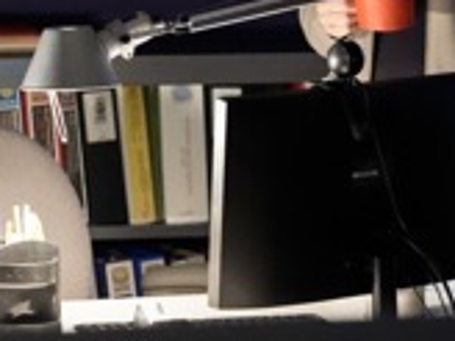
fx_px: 3588
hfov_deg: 7.2
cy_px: -60
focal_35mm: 273
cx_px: 39
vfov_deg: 5.4
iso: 12800
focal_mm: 93
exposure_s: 1/80
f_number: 3.5
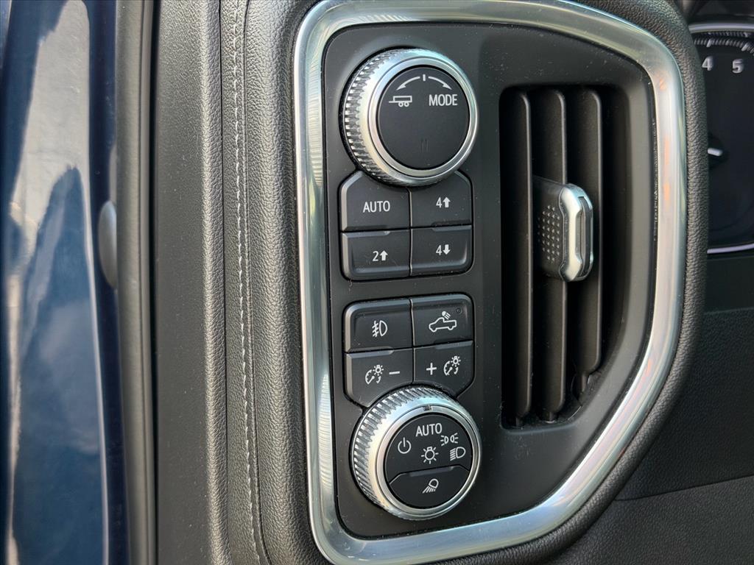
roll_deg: -2.3
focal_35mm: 48
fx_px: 1046
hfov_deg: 39.7
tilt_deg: -18.0
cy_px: 282
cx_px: 377
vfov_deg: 30.3
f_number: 1.78
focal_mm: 6.76
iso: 125
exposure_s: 1/177
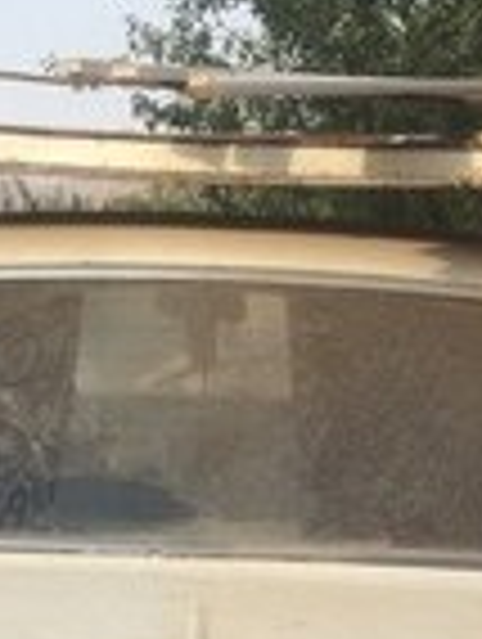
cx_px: 135
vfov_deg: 18.5
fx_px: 1870
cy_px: 734
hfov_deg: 14.6
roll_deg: +2.9
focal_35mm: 101
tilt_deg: -19.0
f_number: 2.2
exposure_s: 1/1026
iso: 32
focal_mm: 4.15
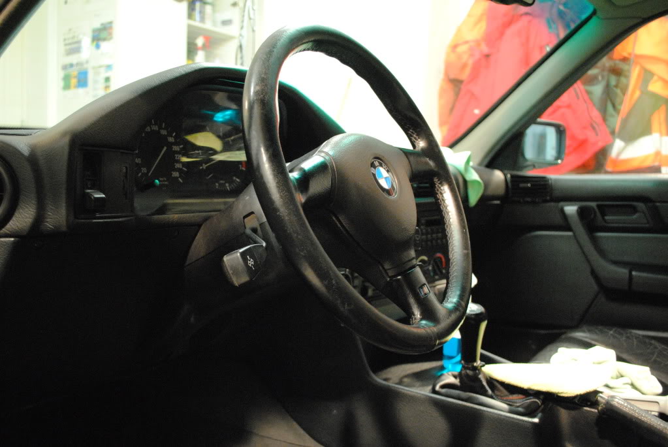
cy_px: 224
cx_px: 334
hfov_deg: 57.2
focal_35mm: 33
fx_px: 613
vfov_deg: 40.1
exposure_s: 1/20
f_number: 4
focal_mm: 22
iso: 1600
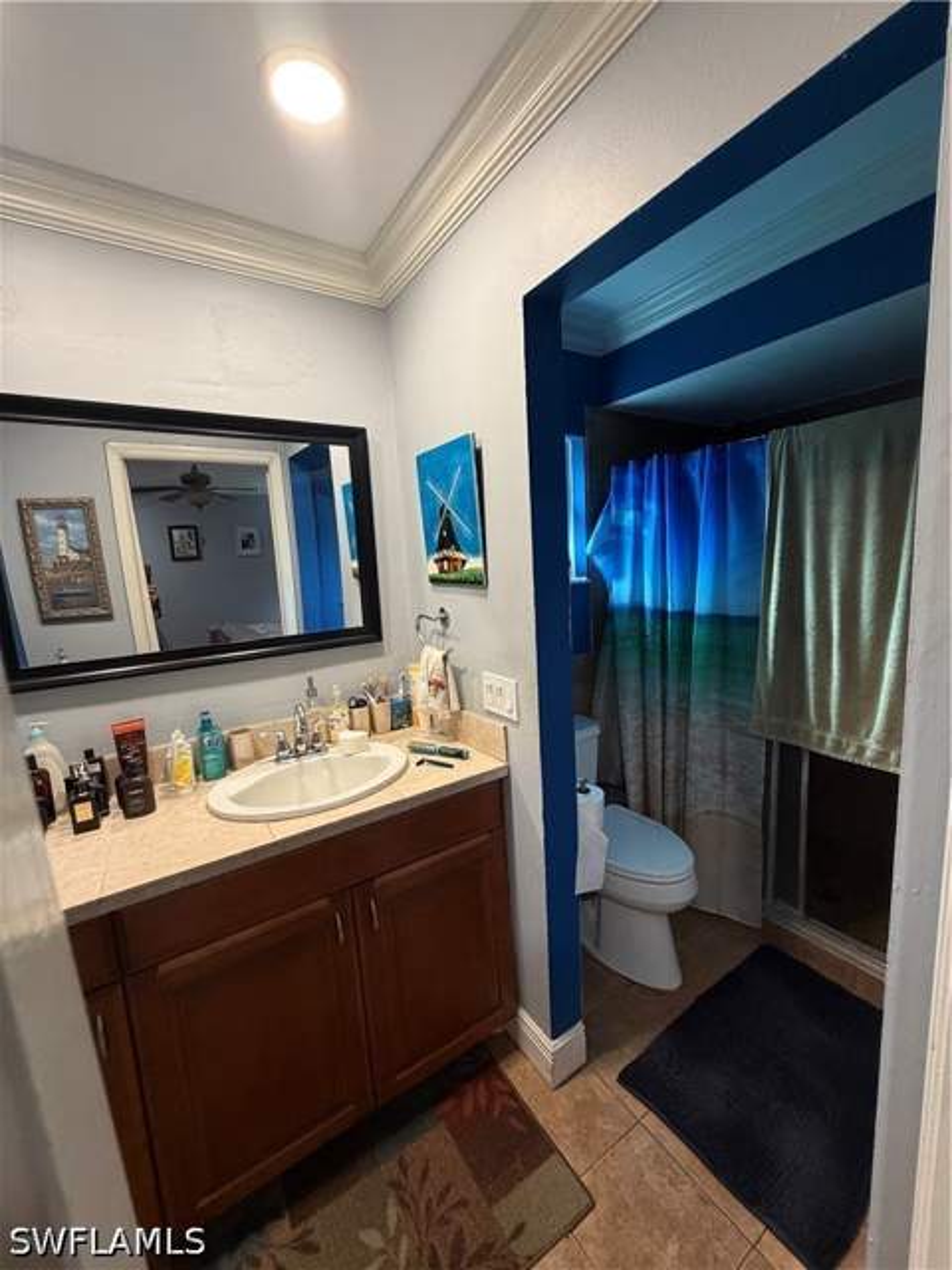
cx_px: 476
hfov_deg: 85.7
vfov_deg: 102.1
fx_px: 513
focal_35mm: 14
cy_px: 635
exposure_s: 1/60
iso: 320
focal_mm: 2.22
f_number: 2.2
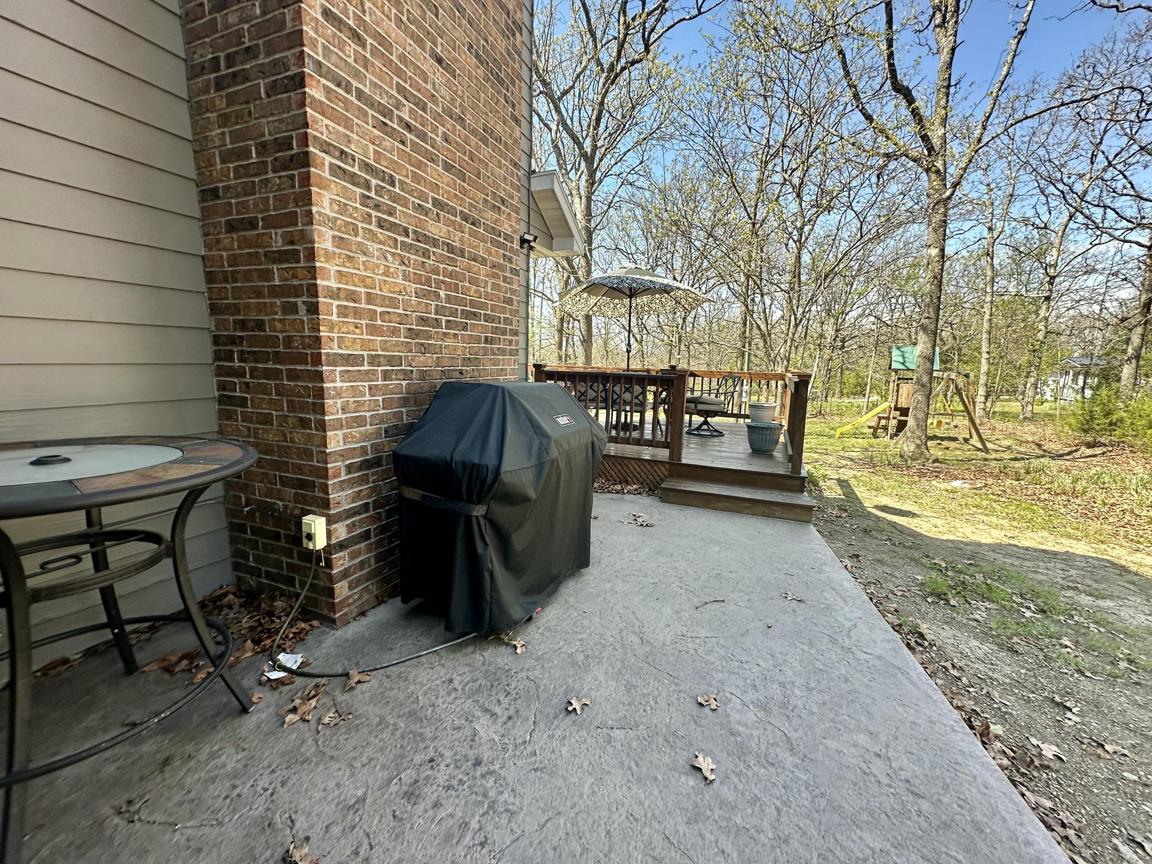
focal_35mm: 14
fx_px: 466
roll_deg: -1.5
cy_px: 432
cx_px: 576
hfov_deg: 102.1
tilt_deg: -8.1
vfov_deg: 85.7
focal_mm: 2.22
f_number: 2.2
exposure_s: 1/200
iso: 40
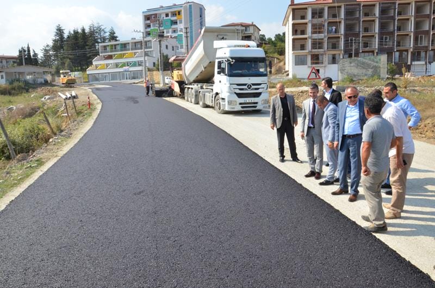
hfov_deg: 67.5
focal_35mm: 27
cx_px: 218
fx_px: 326
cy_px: 144
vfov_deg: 47.7
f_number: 22
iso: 1000
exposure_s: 1/250
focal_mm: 18
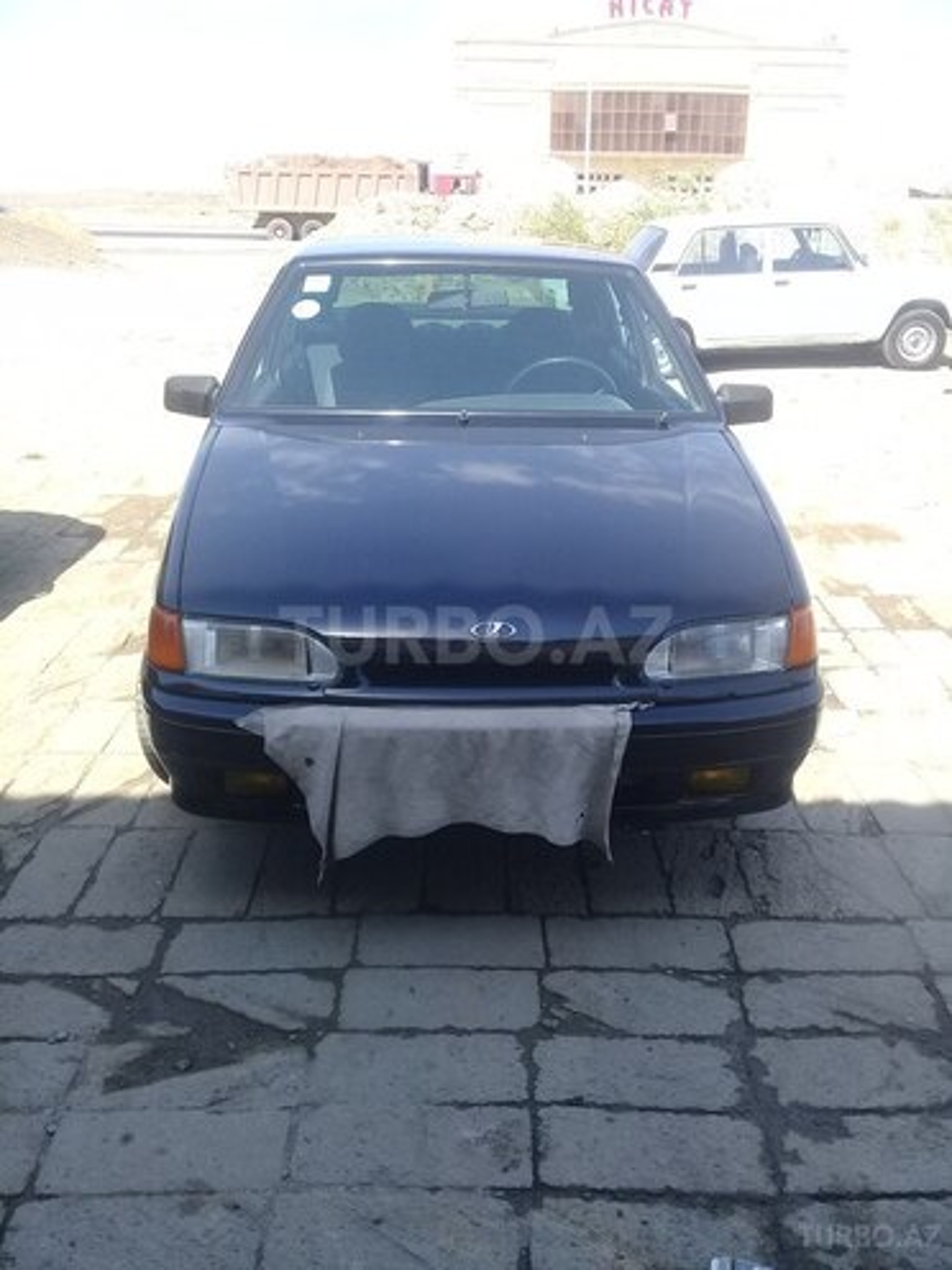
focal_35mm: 31
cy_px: 635
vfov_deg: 58.4
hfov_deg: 45.4
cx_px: 476
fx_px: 1137
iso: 50
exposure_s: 1/561
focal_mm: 3.3
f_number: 2.2
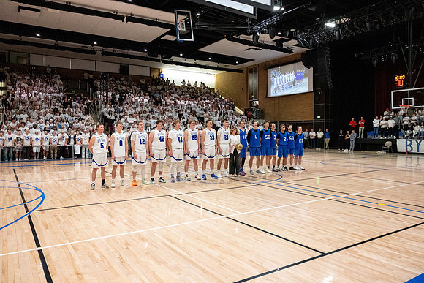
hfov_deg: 64.5
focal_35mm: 28
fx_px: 336
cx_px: 212
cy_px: 142
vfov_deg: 45.7
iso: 10000
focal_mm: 28.5
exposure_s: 1/500
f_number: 4
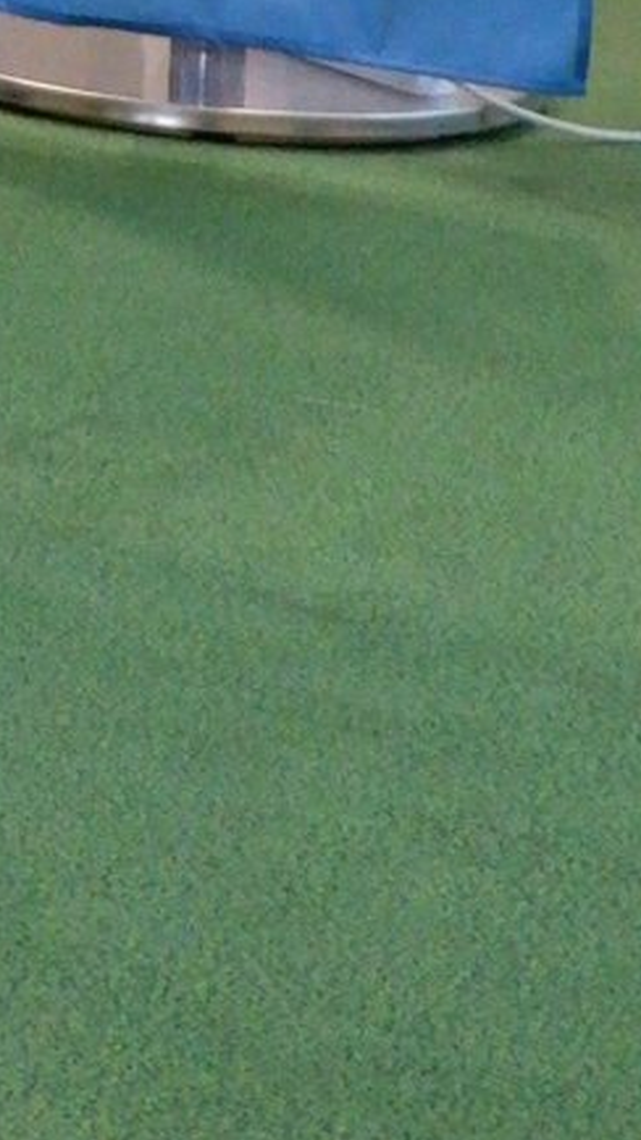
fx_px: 5260
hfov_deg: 6.7
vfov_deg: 10.8
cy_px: -1476
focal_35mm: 174
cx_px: -670
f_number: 4.4
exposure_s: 1/180
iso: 6400
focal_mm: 24.9
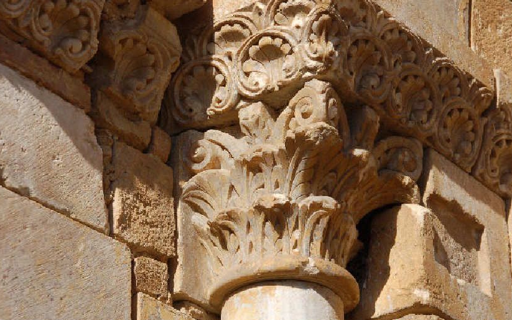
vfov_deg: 10.9
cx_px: 275
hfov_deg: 17.3
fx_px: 1683
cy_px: 137
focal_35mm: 121
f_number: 8
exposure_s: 1/1000
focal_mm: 65
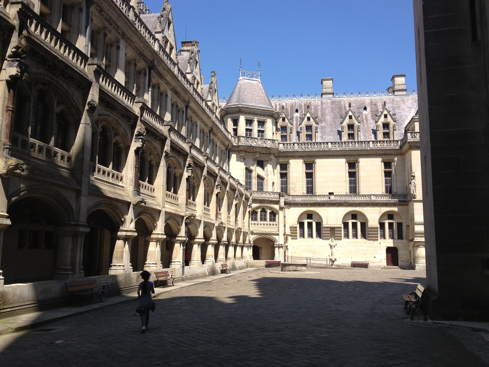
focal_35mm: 36
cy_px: 179
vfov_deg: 39.7
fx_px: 509
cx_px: 245
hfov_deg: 51.4
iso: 50
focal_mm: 4.28
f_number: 2.4
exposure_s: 1/1284
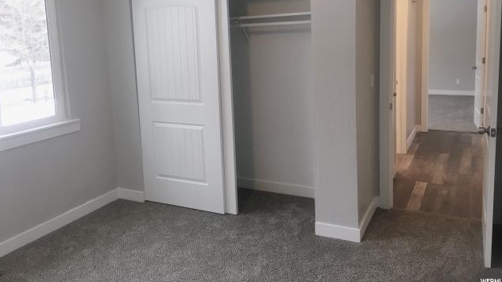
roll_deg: +2.6
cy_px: 94
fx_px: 426
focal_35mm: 32
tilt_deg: -8.0
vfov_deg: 36.3
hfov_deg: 61.0
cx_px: 252
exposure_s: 1/30
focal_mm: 4.15
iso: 64
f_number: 2.2
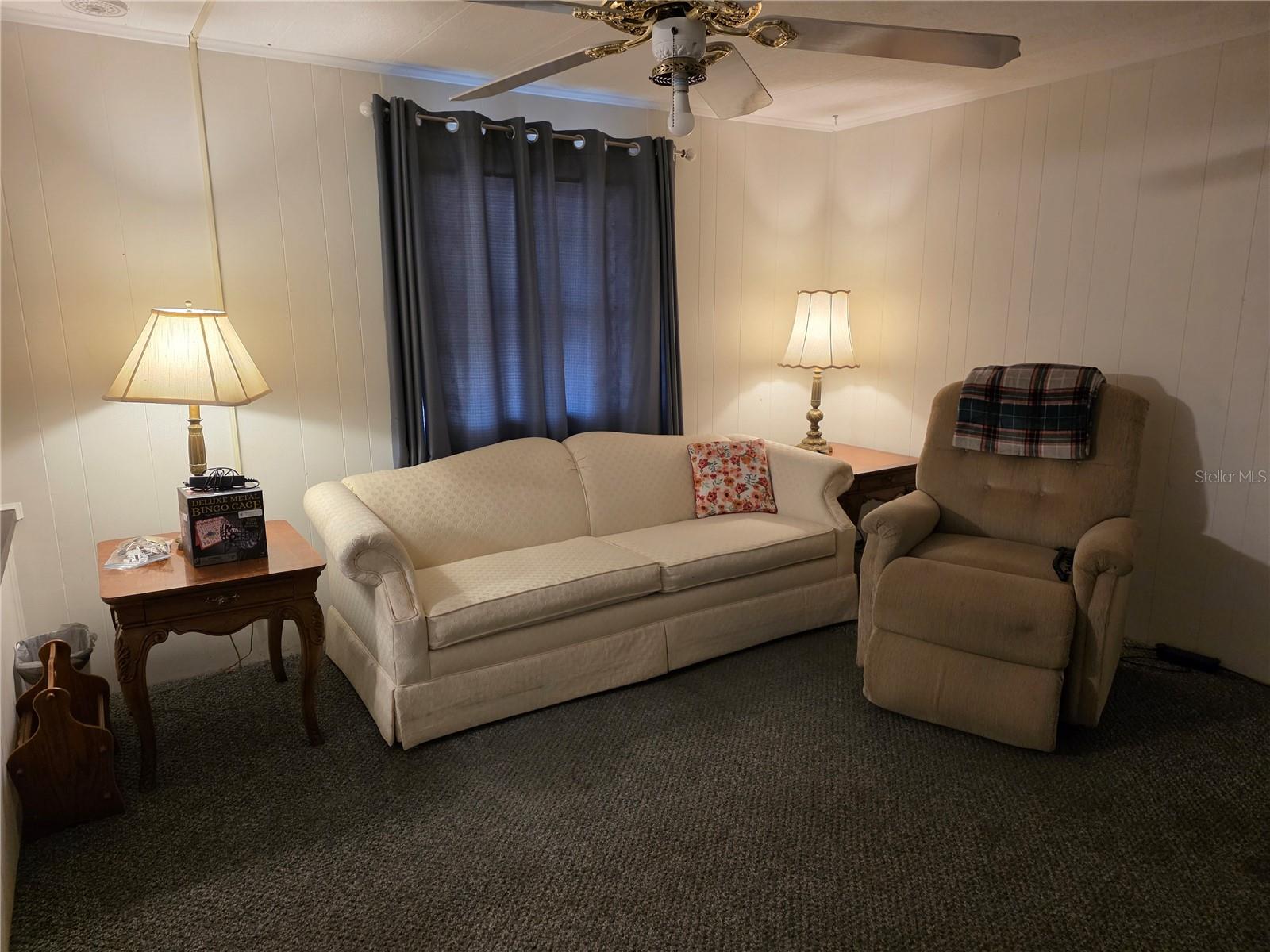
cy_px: 476
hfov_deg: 73.9
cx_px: 635
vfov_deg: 58.9
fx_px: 844
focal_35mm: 23
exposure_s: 1/120
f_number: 1.7
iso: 640
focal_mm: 6.3
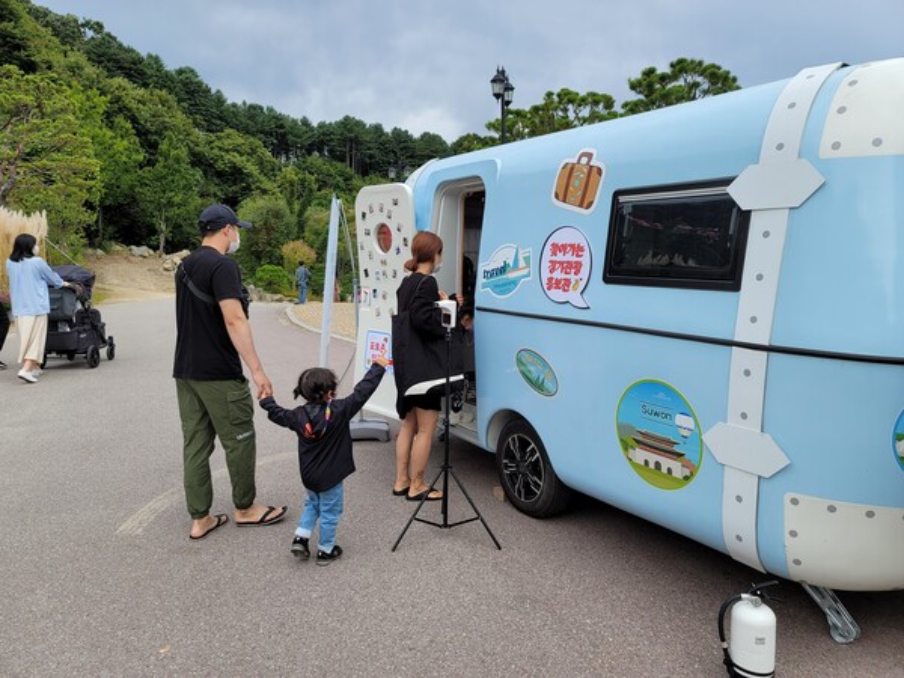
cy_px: 339
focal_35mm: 25
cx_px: 452
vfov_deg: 54.9
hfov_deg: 69.4
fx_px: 653
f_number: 1.8
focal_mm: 7
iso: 20
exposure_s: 1/554
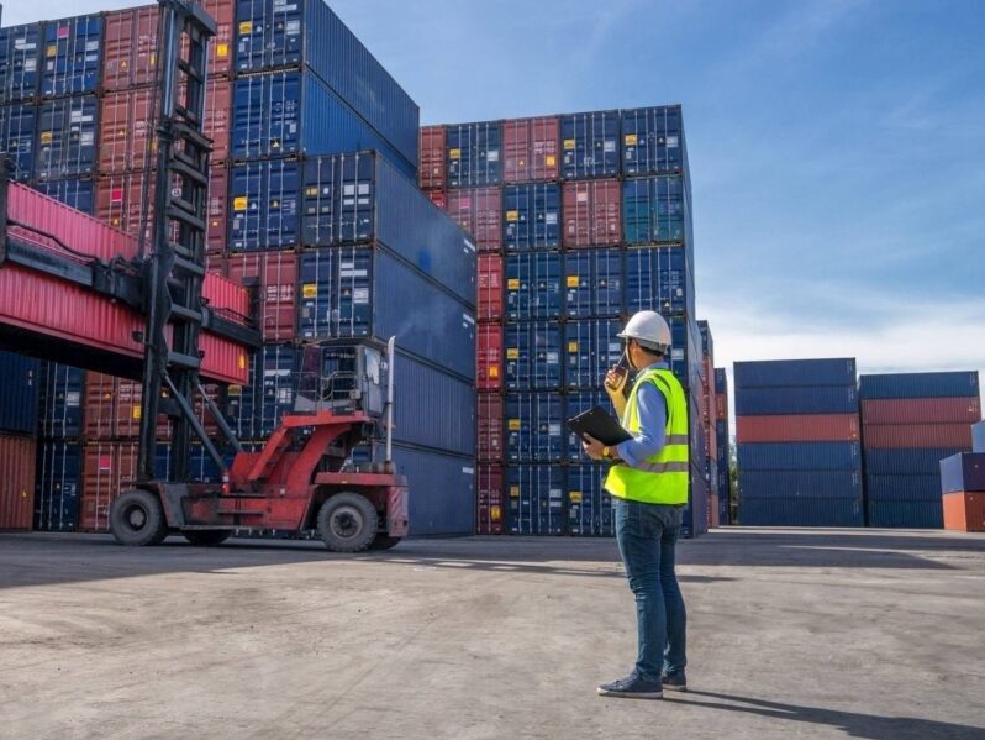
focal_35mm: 37
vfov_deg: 38.7
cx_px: 416
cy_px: 363
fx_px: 1053
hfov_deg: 49.9
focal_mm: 30
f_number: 11
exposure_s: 1/320
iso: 250
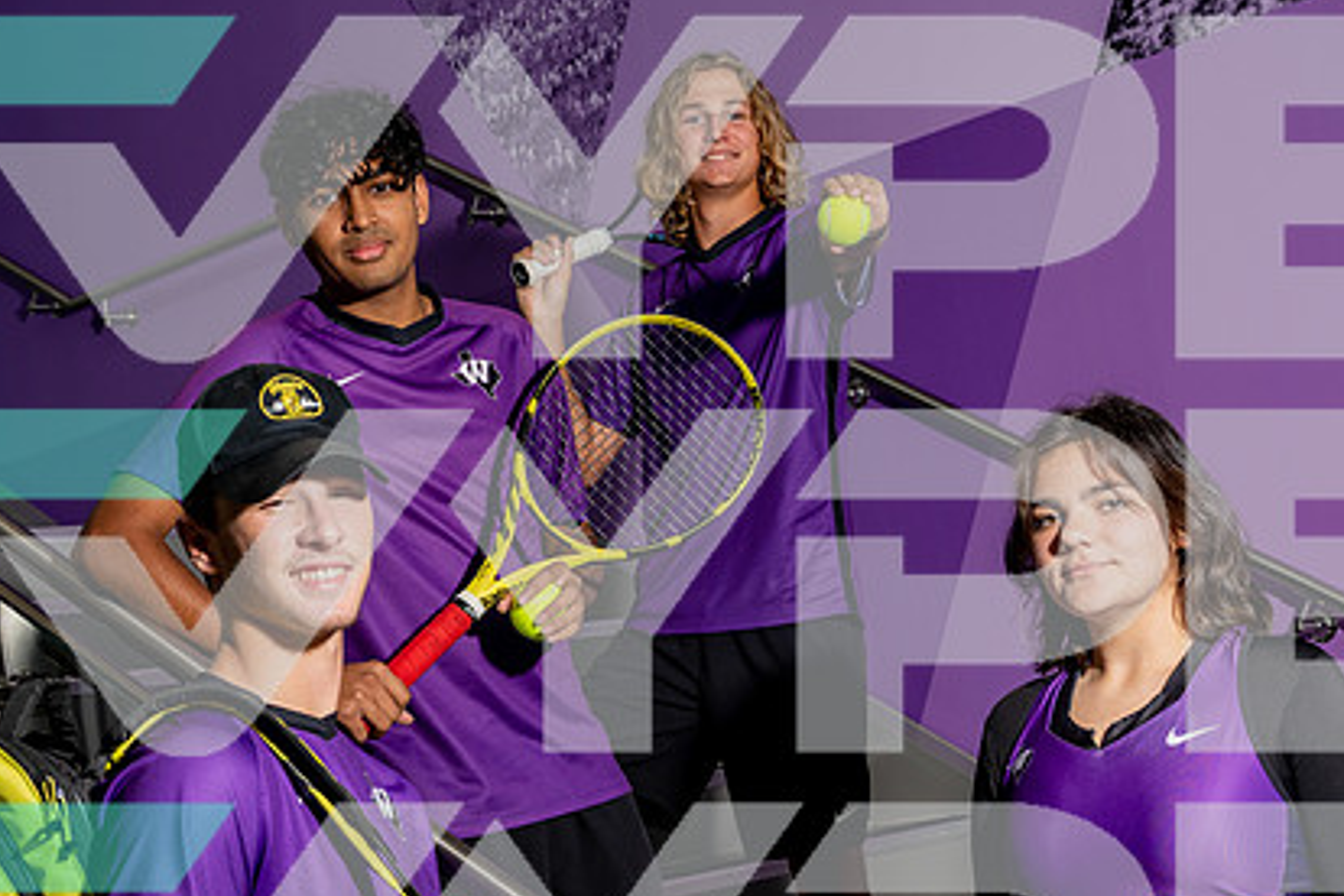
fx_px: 2613
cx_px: 734
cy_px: 583
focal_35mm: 70
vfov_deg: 19.4
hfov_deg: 28.8
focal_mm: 50
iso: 125
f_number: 6.3
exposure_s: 1/250
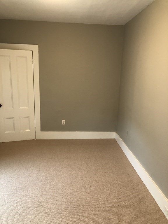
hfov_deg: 49.7
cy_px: 112
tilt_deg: -11.6
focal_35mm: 28
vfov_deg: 63.4
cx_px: 84
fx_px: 181
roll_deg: -1.5
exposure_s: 1/15
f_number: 1.8
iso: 50
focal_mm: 3.99
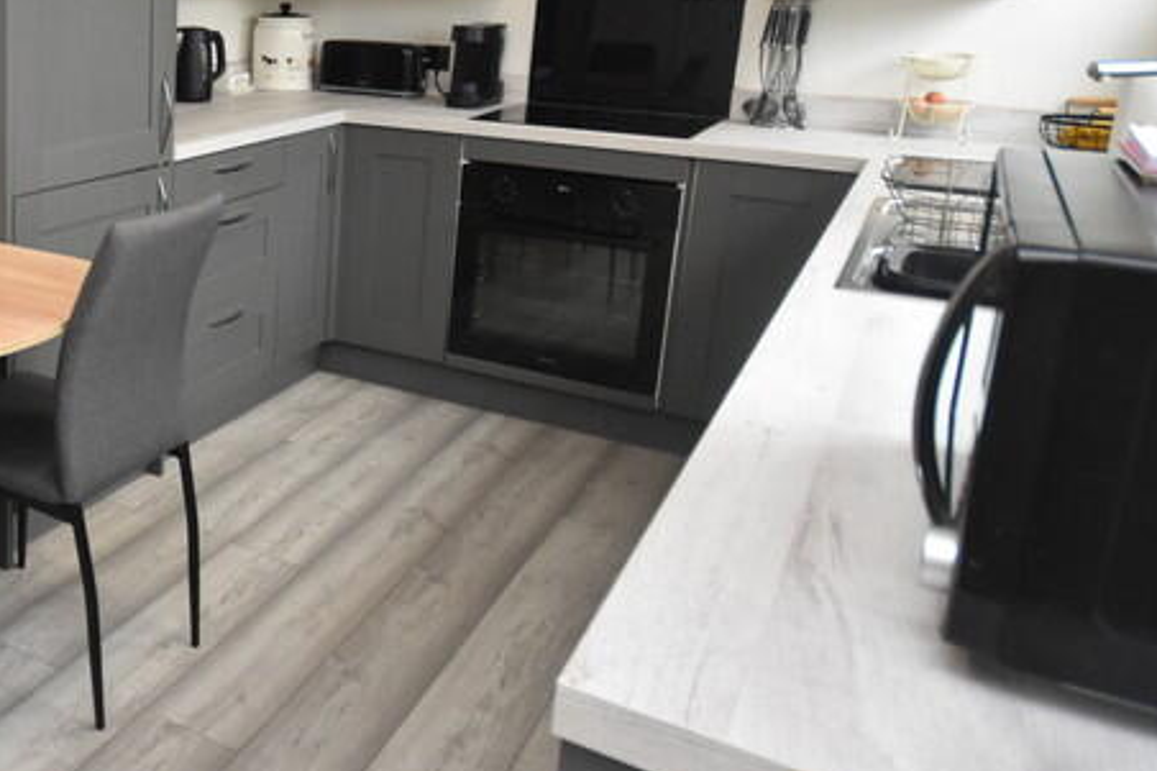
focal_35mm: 34
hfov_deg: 48.6
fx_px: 1092
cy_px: 209
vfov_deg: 38.0
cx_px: 74
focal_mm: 10
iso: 1250
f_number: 4
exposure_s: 1/125
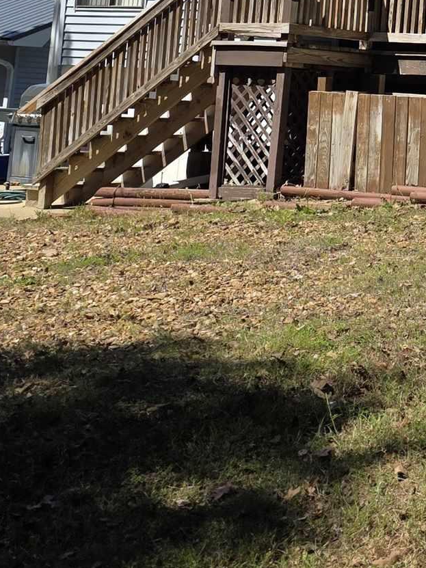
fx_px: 1395
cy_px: -64
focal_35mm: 85
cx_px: 616
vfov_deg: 21.8
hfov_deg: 16.1
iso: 80
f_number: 1.7
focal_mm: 6.3
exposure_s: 1/5447
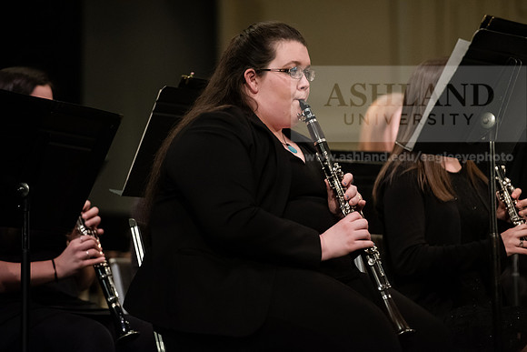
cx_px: 264
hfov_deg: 10.3
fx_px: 2928
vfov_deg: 6.9
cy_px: 176
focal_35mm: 200
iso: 4000
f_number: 3.2
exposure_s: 1/200
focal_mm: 200
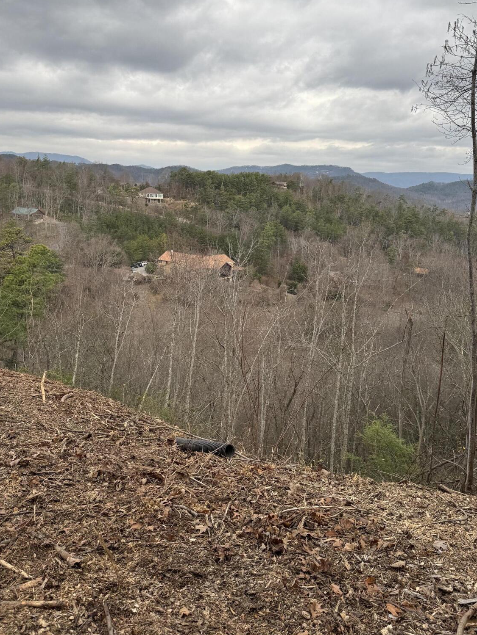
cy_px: 284
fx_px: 588
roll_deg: -4.5
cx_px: 252
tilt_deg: -8.8
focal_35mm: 32
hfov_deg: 44.1
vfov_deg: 56.7
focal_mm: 6.76
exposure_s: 1/980
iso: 80
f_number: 1.78
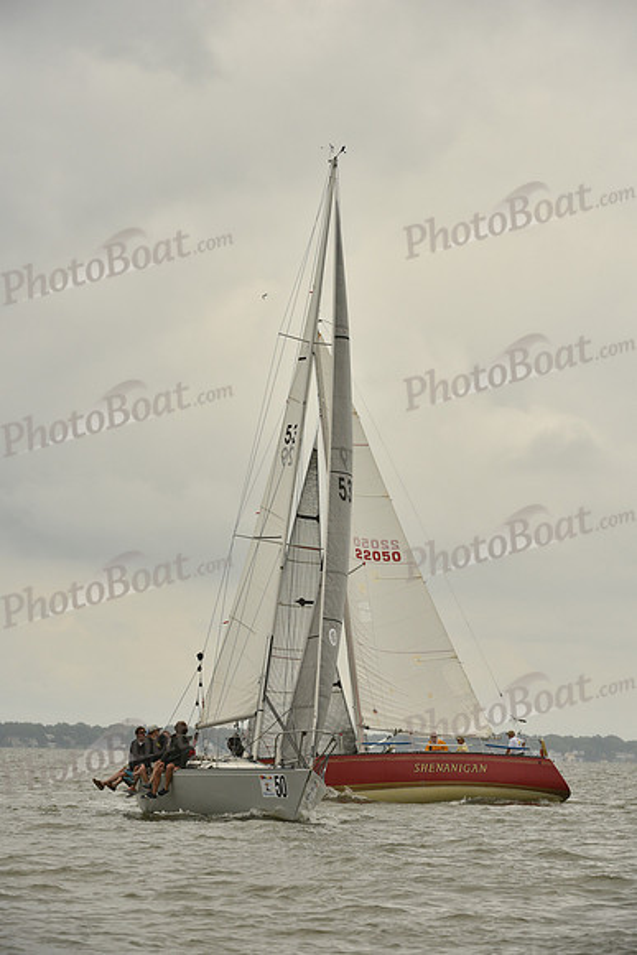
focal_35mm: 200
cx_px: 318
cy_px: 478
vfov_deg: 10.3
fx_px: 5305
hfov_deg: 6.9
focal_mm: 200
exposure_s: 1/800
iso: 400
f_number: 10
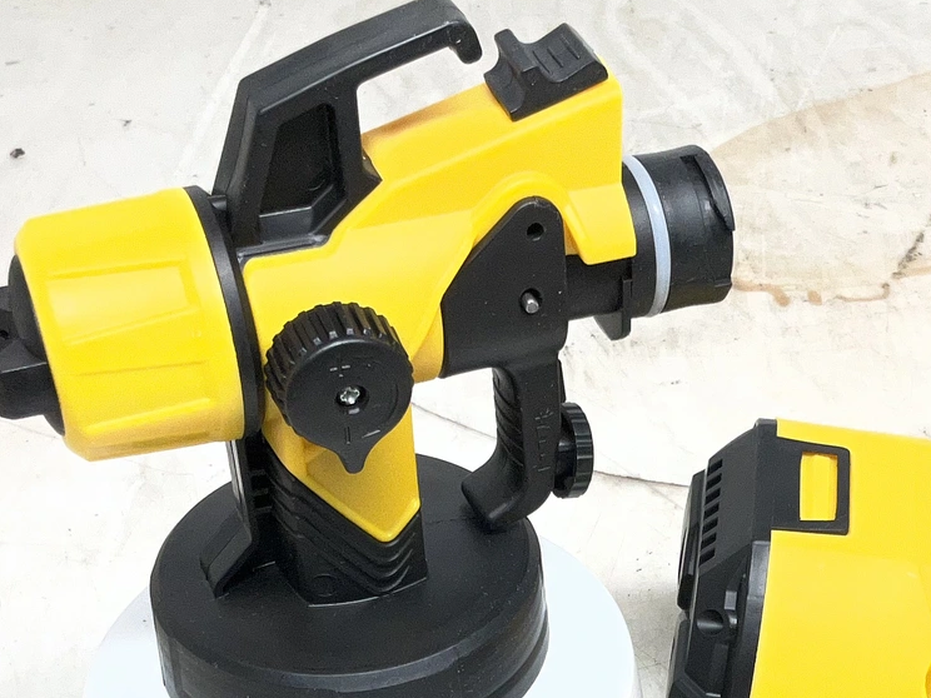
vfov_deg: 18.4
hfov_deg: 24.7
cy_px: 699
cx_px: 707
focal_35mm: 78
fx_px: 2098
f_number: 1.8
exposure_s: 1/120
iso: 16
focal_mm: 3
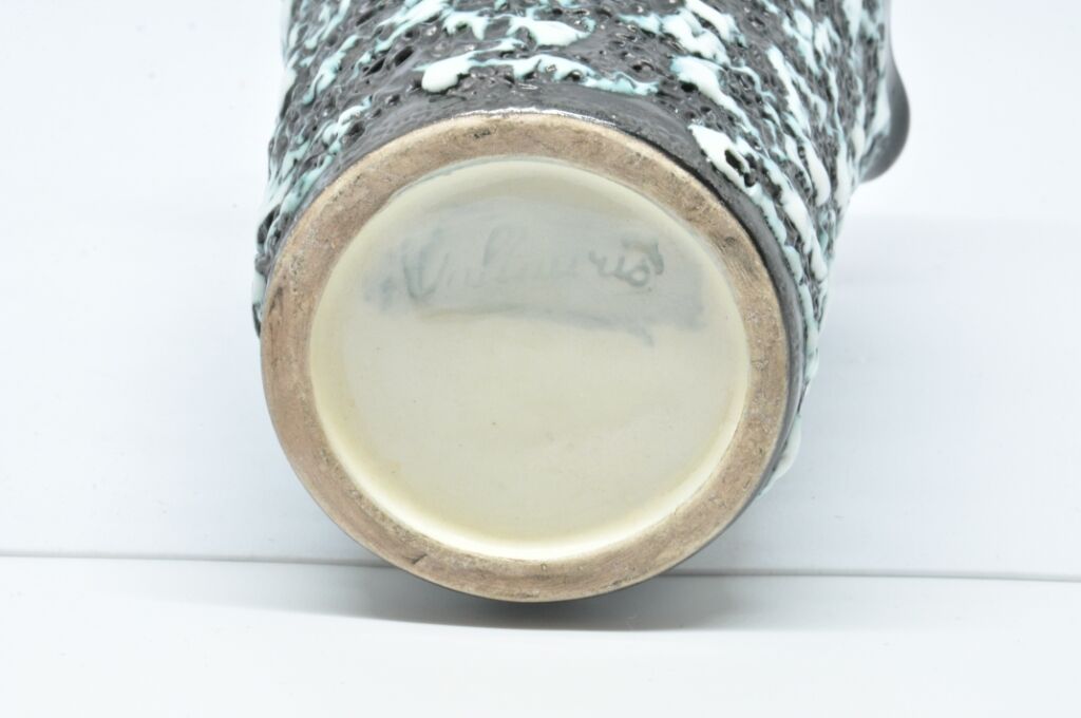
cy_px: 359
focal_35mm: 158
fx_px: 4723
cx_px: 540
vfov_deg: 8.7
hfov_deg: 13.1
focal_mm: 105
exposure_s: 1/3
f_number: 29
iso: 800
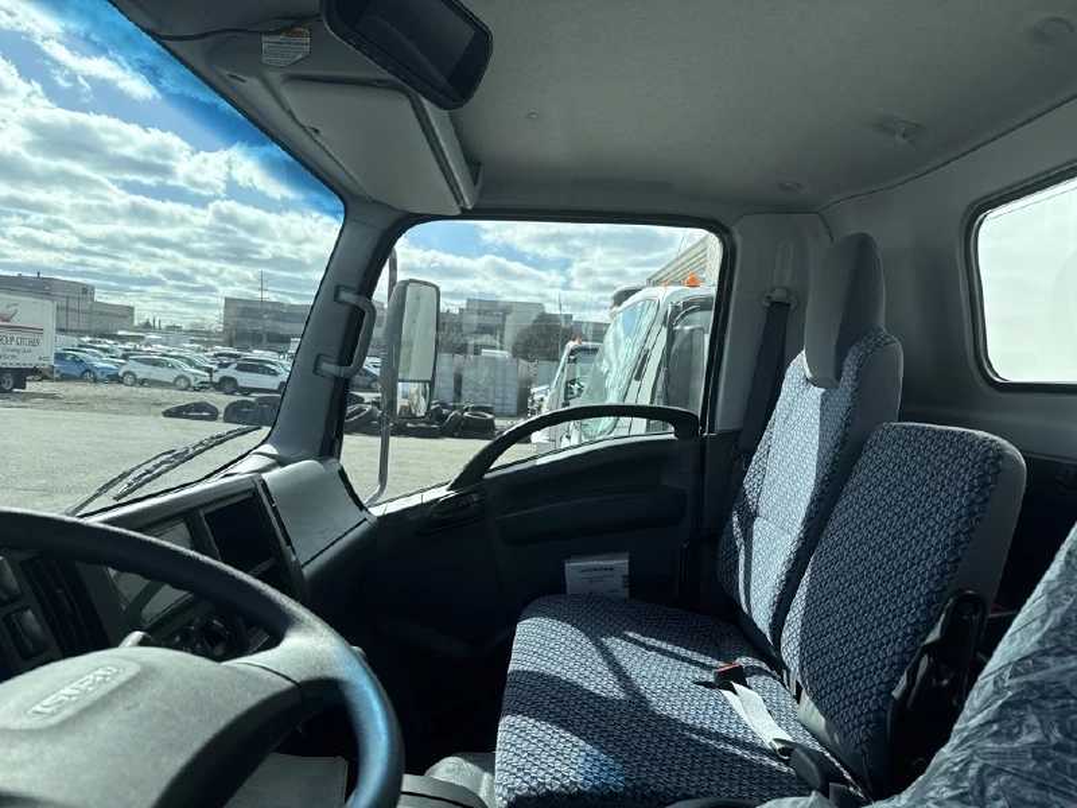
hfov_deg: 71.6
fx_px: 747
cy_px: 404
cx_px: 538
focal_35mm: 24
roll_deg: -3.9
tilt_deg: -3.1
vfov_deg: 56.8
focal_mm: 6.76
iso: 100
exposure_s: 1/3145
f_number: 1.78
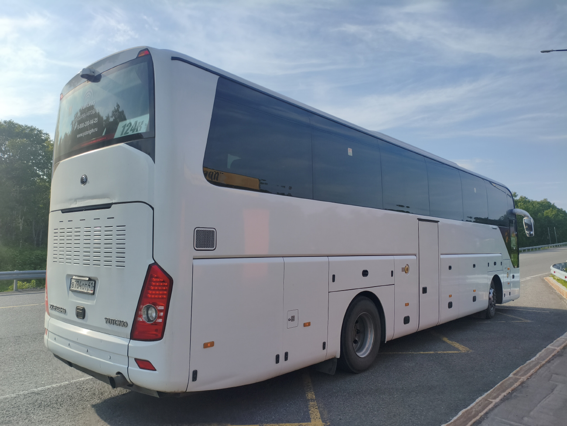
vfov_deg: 53.1
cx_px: 284
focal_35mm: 26
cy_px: 213
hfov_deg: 67.3
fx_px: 426
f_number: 1.5
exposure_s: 1/5291
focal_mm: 4.94
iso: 80
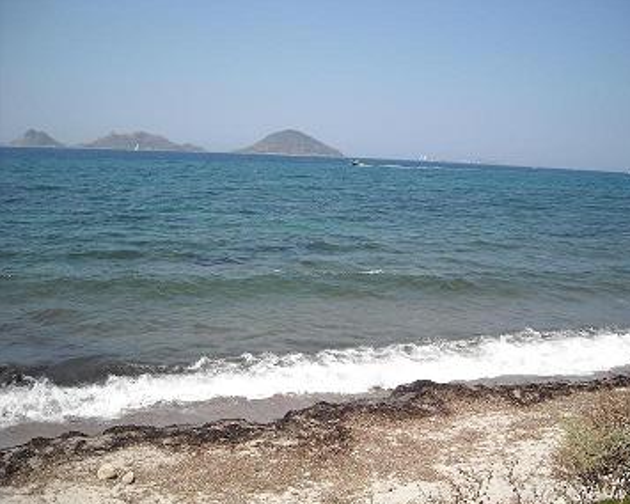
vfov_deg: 40.1
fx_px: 690
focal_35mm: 37
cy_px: 252
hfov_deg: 49.0
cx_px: 339
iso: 64
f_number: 5.6
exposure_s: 1/296
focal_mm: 5.7
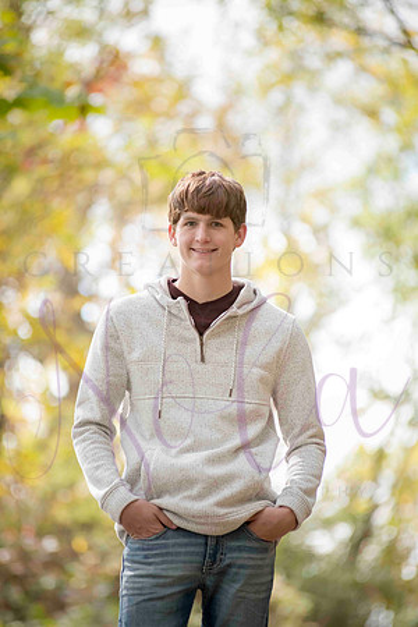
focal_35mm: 200
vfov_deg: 10.3
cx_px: 209
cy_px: 314
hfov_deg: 6.9
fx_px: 3483
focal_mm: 200
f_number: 4
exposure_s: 1/640
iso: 800
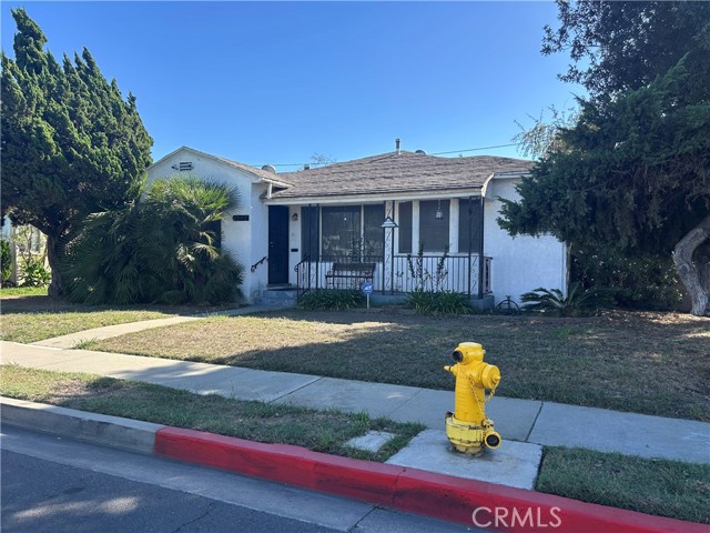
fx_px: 533
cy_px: 266
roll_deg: -0.2
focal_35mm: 26
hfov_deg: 67.3
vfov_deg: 53.1
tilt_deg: -1.5
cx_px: 355
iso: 50
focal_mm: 5.7
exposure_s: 1/2045
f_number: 1.5
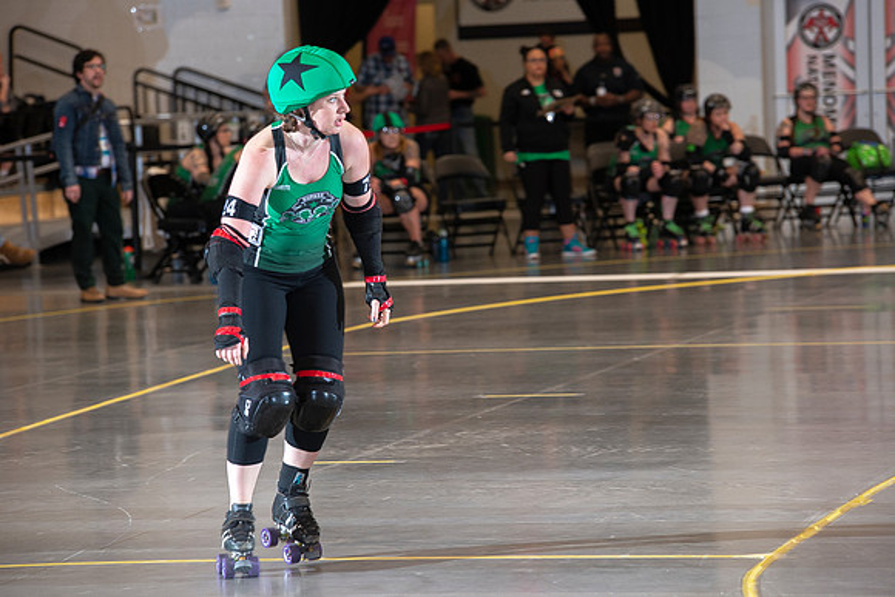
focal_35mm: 185
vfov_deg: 7.4
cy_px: 298
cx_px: 448
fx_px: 4600
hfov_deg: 11.1
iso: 640
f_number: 5.6
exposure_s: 1/160
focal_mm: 185
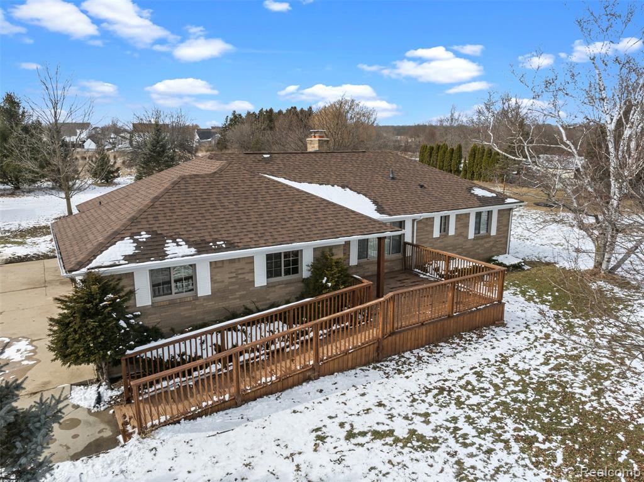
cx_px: 322
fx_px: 446
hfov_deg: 71.6
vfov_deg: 56.7
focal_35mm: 24
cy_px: 241
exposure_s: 1/320
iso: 100
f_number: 8
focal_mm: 12.3
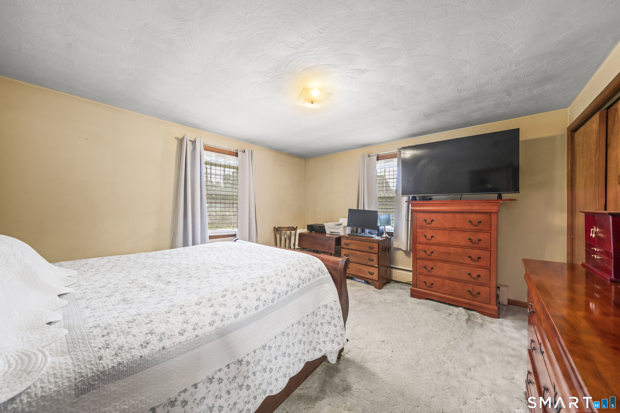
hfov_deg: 112.6
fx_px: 207
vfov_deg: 90.0
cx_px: 310
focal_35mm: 12
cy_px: 206
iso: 500
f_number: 7.1
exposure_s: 1/3
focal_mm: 12
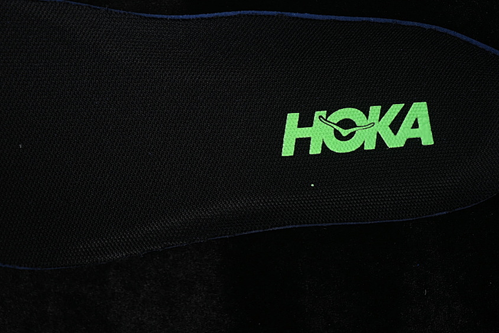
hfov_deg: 21.2
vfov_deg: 14.3
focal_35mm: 96
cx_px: 187
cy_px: 148
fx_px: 1331
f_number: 6.3
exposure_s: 1/60
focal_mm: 50
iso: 160
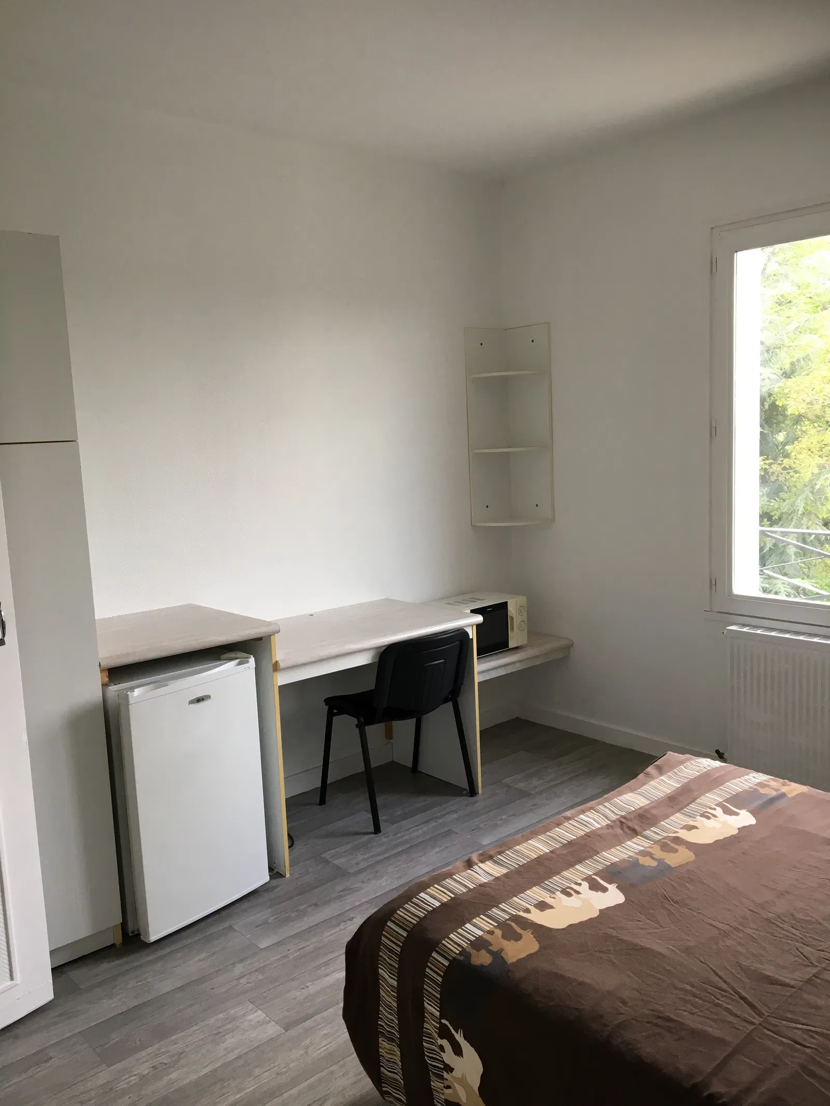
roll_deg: +2.8
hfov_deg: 48.2
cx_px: 415
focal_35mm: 29
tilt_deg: -6.2
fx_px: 927
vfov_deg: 61.7
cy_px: 553
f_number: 2.2
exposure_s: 1/33
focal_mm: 4.15
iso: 25
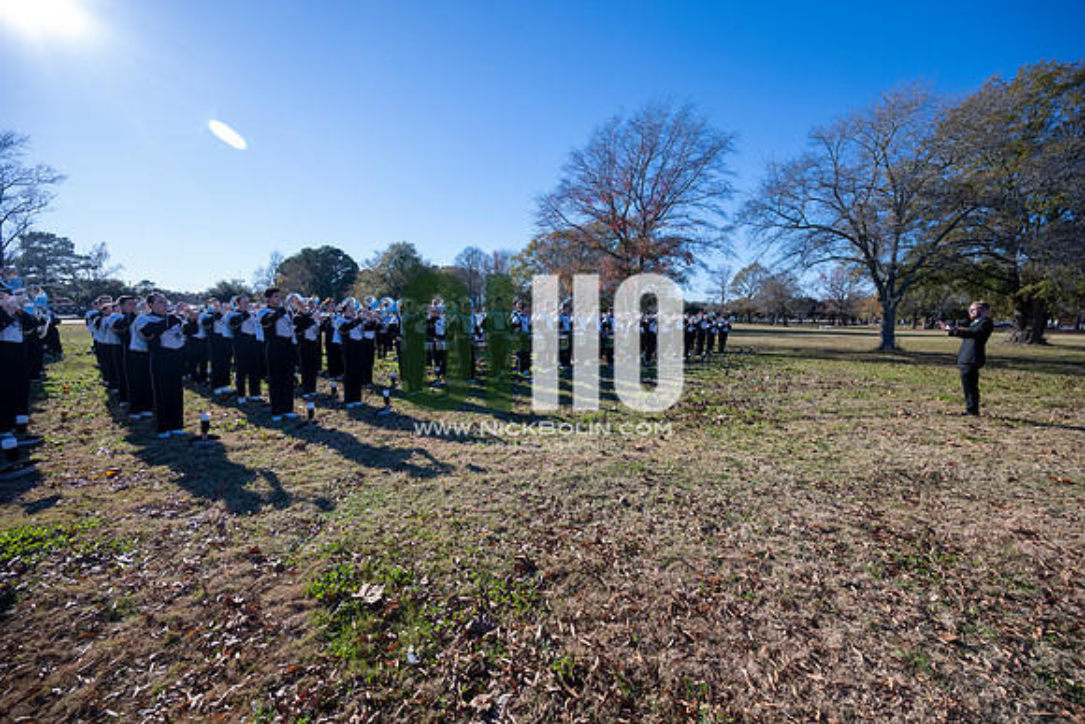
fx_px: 422
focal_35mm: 14
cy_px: 362
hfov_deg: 104.2
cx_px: 542
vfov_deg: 81.2
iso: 500
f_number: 5
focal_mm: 14
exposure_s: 1/2000
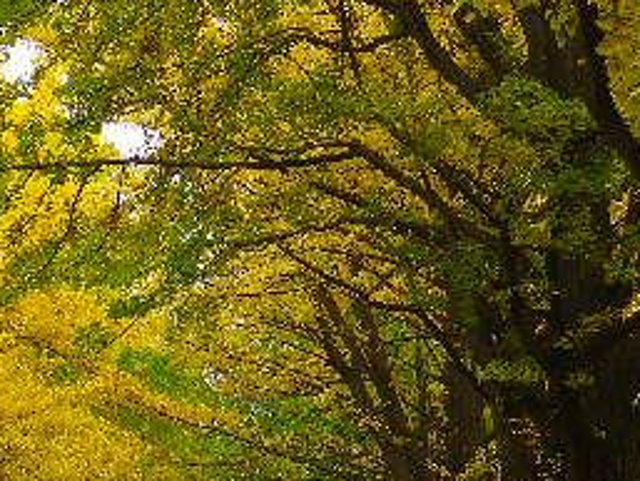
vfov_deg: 12.2
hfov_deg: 15.7
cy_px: 199
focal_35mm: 122
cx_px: -67
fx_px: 2257
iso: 125
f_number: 4.2
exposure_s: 1/60
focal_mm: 8.7
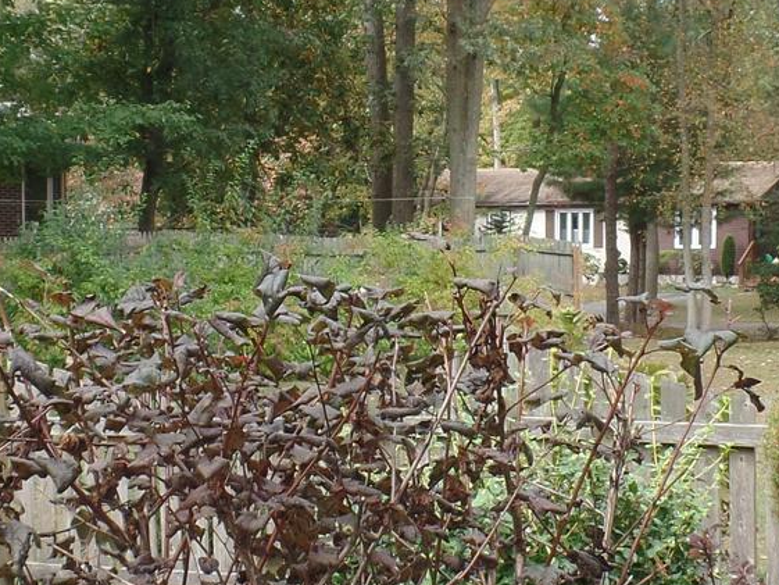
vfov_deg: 17.5
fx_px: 1891
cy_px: 445
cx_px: 440
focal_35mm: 84
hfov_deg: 23.3
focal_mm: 4.1
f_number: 3.5
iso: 80
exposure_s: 1/125
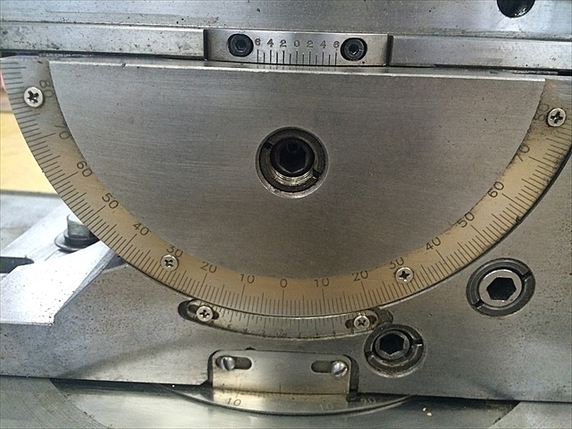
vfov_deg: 48.2
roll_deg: -2.1
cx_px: 286
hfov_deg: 61.7
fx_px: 479
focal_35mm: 29
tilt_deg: -21.8
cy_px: 214
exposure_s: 1/30
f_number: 2.2
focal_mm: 4.15
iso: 250
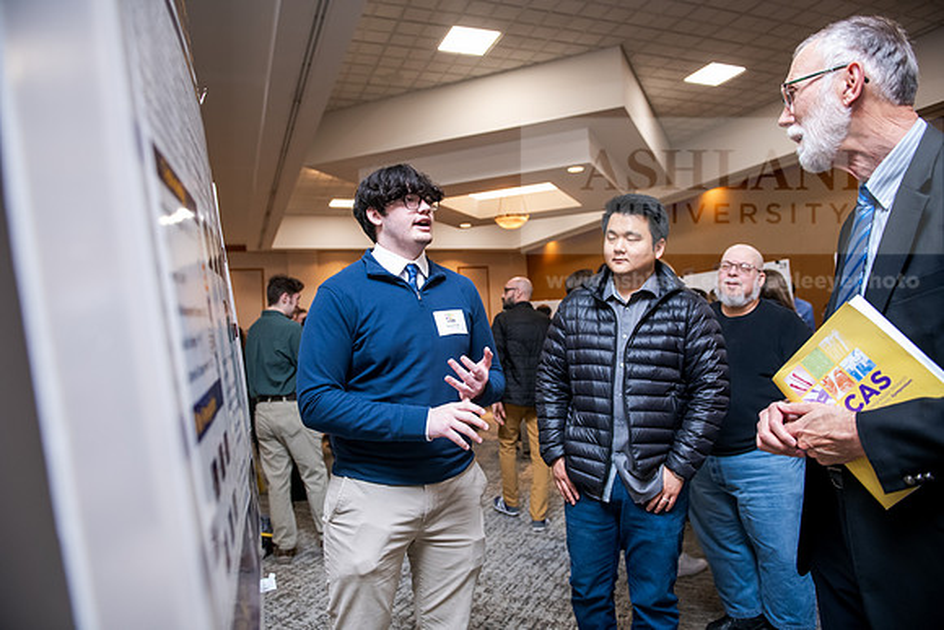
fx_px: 629
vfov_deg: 53.2
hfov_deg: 73.7
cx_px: 472
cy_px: 315
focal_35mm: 24
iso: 1600
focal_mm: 24
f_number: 3.2
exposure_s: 1/200
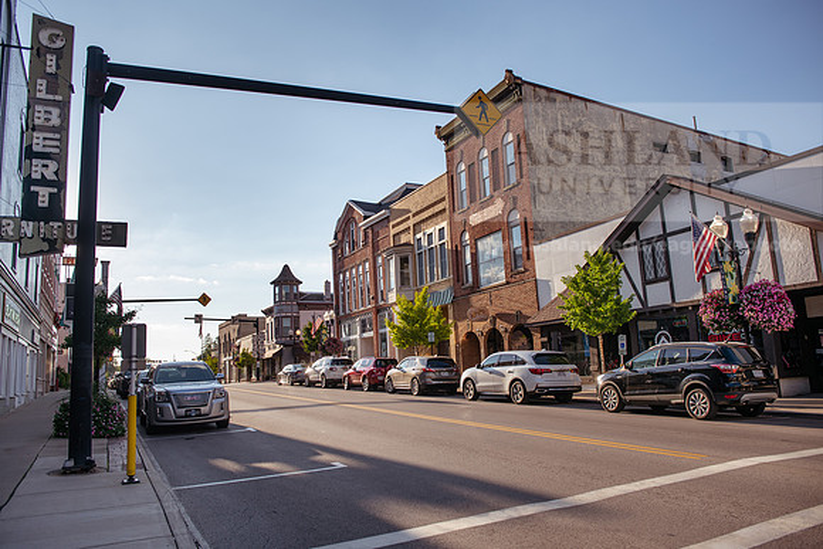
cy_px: 274
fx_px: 640
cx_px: 412
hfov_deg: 65.5
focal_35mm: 28
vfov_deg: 46.4
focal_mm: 28
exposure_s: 1/800
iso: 100
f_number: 4
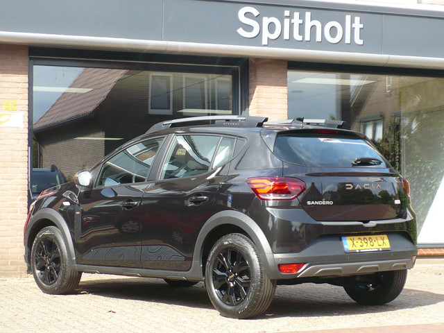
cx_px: 222
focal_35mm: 89
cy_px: 166
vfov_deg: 16.6
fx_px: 1142
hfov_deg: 22.0
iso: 100
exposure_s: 1/320
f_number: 3.1
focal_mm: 9.9
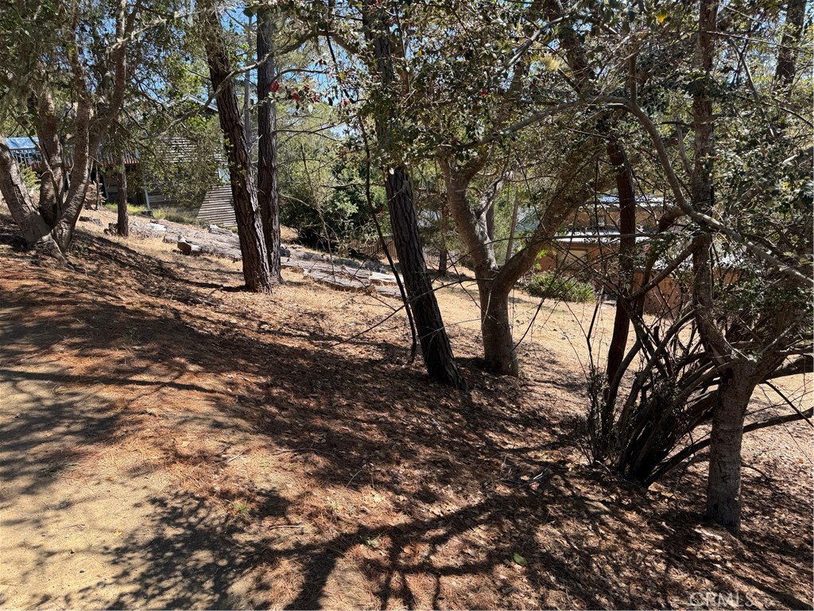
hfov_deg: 71.6
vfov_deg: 56.8
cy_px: 306
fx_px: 564
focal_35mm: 24
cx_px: 407
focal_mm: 6.76
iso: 80
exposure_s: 1/1018
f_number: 1.78
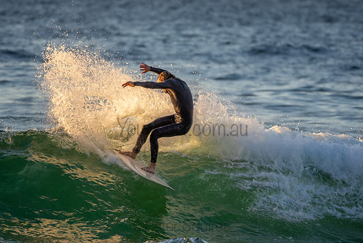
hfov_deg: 2.7
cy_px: 122
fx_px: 7564
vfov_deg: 1.8
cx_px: 182
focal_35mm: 750
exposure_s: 1/1250
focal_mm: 500
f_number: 5.6
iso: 900
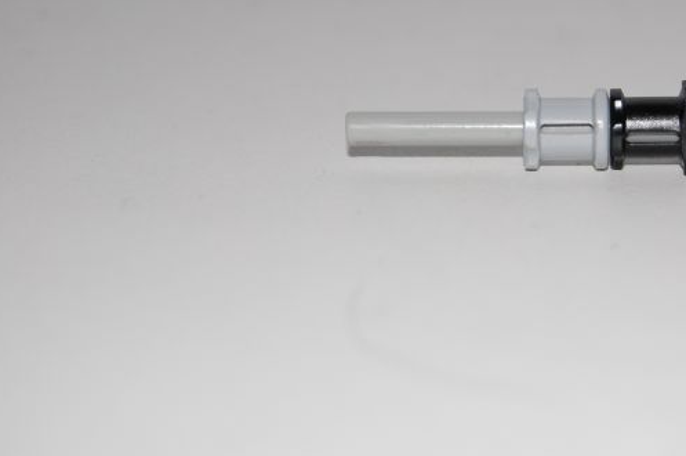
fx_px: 2527
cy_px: 98
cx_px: 544
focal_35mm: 133
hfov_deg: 15.4
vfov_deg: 10.3
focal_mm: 55
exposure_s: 1/60
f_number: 5.6
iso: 400
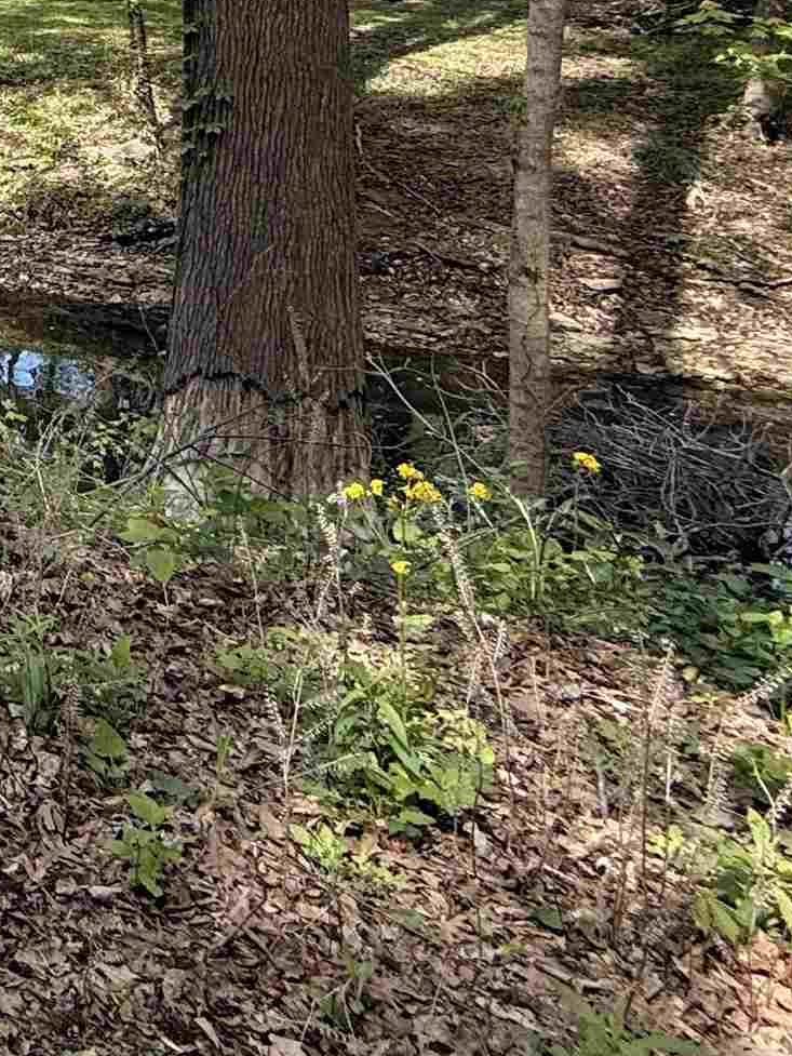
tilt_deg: -2.8
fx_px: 1342
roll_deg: +1.7
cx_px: -700
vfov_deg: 37.8
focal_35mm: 44
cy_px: -25
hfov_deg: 20.5
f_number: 2.2
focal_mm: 2.22
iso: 64
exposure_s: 1/579
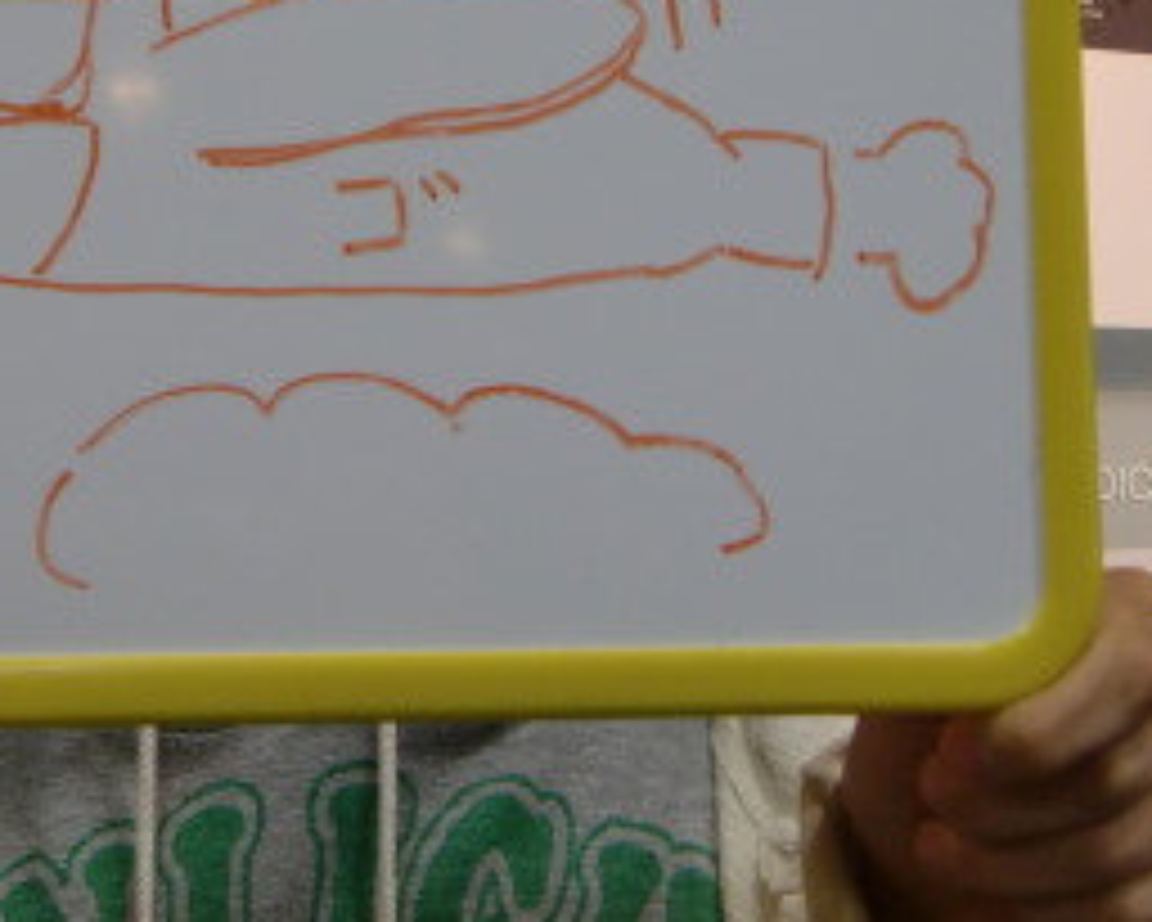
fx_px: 3240
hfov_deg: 20.1
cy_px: 225
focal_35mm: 95
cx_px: 423
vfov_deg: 16.1
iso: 160
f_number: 3
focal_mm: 6.9
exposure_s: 1/60
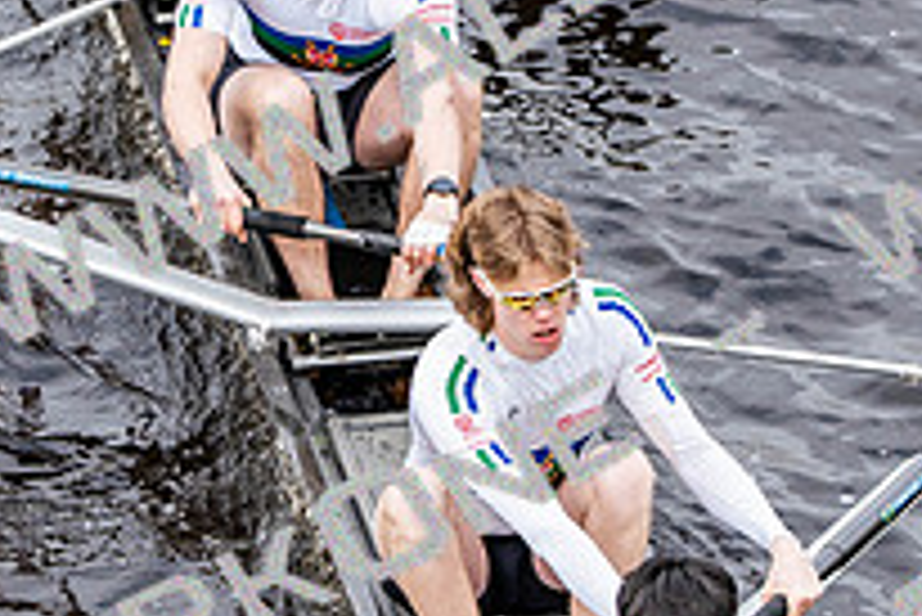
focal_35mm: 565
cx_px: 508
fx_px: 14480
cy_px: 357
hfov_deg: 3.6
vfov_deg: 2.4
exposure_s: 1/2000
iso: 400
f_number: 2.8
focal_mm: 200
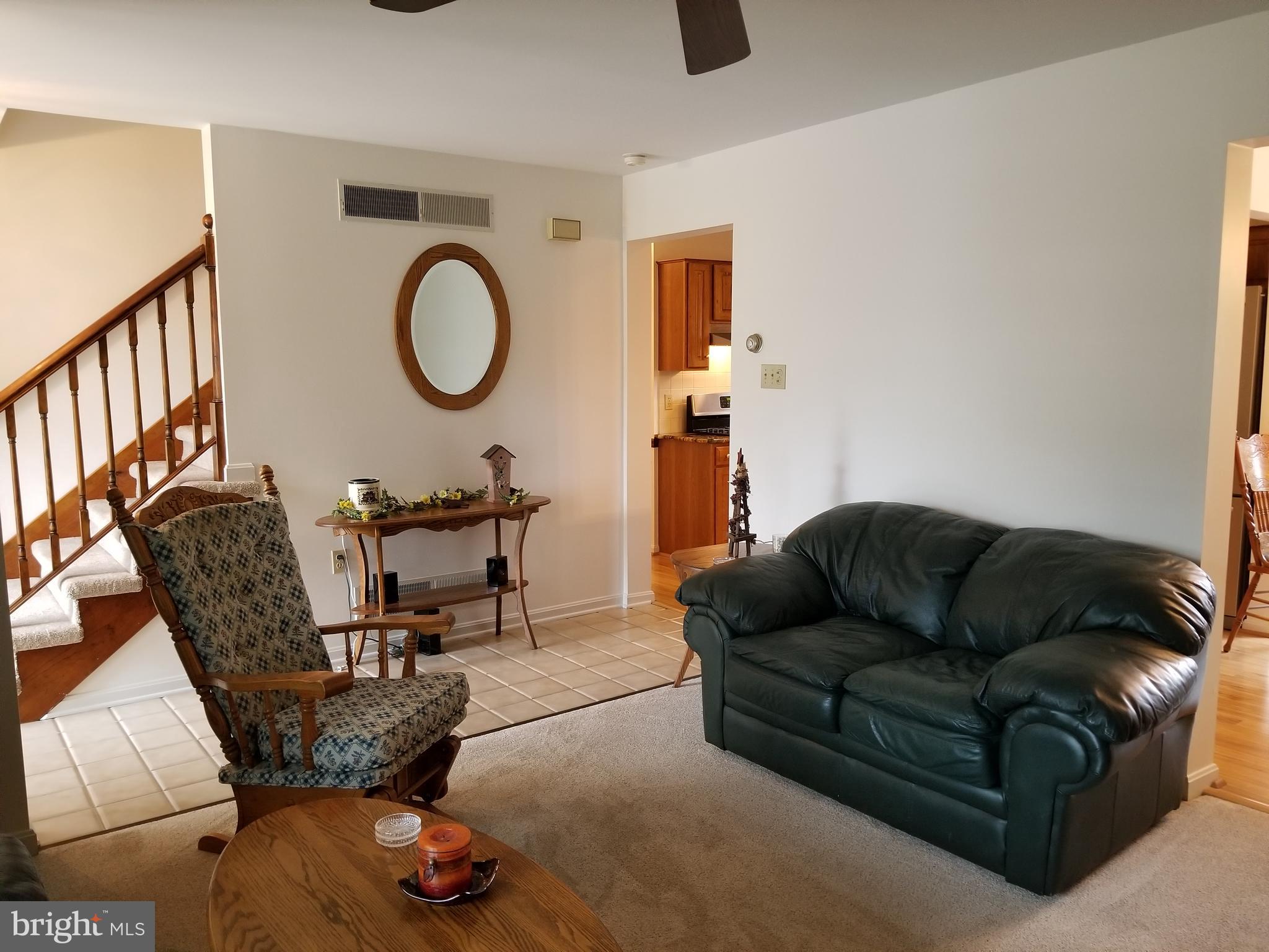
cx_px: 634
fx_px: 953
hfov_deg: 67.3
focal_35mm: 26
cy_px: 476
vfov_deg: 53.1
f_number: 1.7
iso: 200
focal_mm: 4.3
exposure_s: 1/30
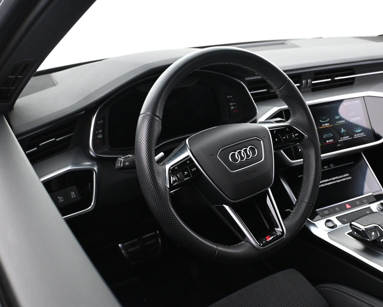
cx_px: 221
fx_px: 423
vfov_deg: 39.8
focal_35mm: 37
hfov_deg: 48.6
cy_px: 154
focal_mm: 21.5
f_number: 4
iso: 4000
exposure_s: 1/30
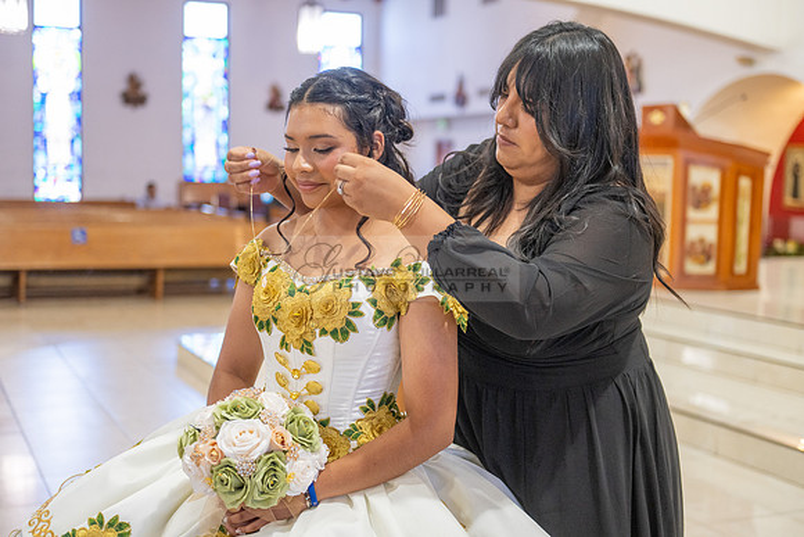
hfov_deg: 39.6
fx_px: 1117
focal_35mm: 50
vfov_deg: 27.0
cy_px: 268
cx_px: 402
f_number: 2.8
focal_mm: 50
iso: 1600
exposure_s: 1/125
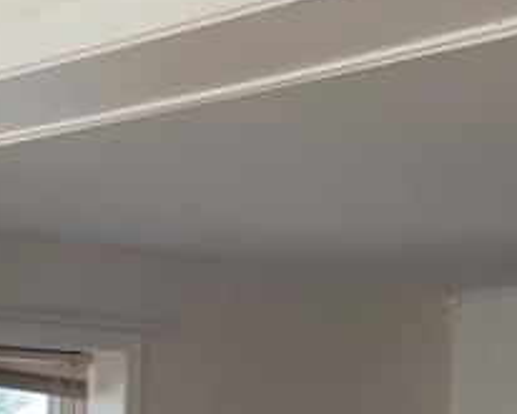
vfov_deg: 11.7
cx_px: -181
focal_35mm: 126
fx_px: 1929
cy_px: 625
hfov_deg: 14.5
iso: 50
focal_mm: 5.4
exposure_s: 1/120
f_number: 1.8
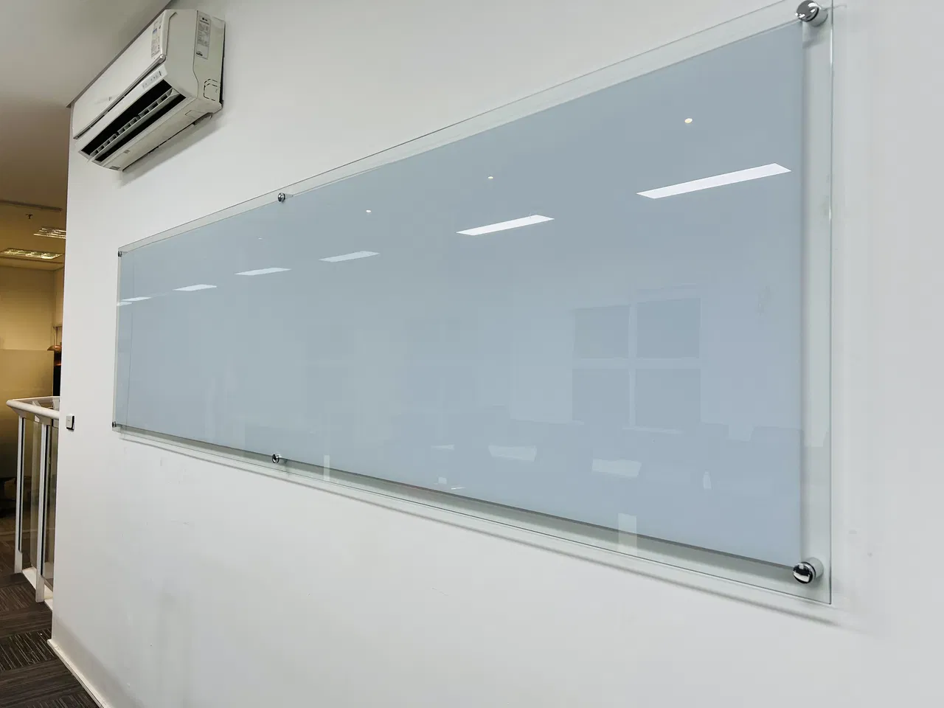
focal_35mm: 26
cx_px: 472
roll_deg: -1.9
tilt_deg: +2.0
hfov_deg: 67.3
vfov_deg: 53.1
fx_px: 709
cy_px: 354
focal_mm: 5.7
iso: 50
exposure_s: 1/120
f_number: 1.5
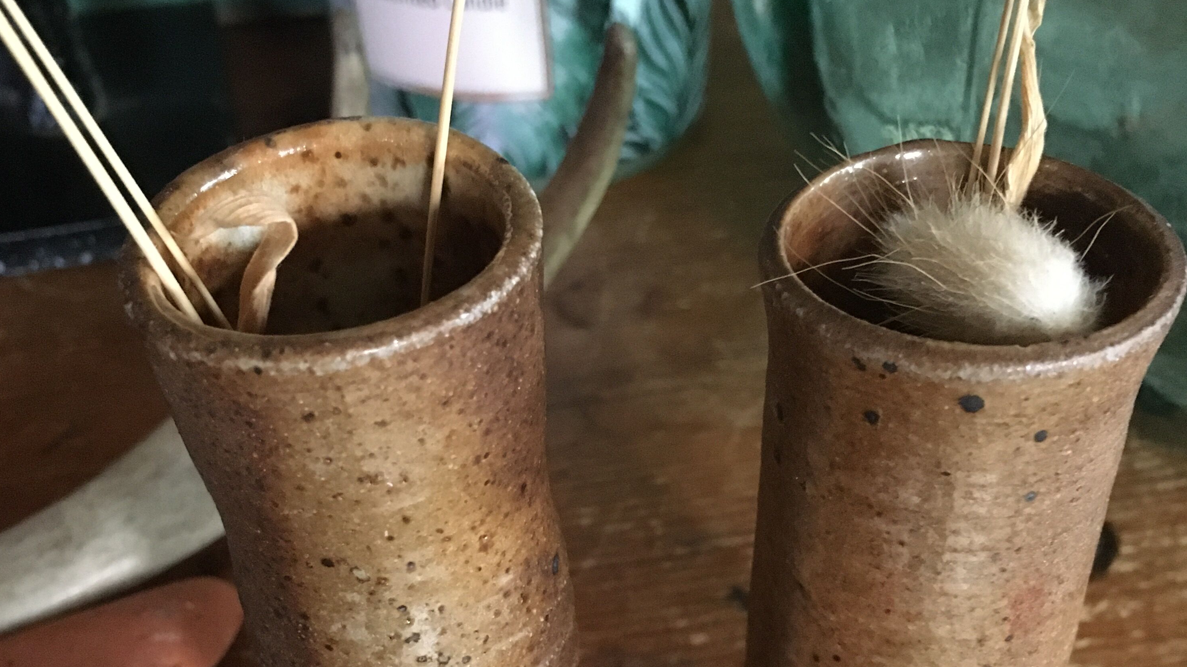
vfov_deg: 27.3
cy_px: 503
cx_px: 588
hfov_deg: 47.4
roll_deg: +1.5
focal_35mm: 43
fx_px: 1353
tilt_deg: -42.2
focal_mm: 4.15
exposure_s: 1/17
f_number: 2.2
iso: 320
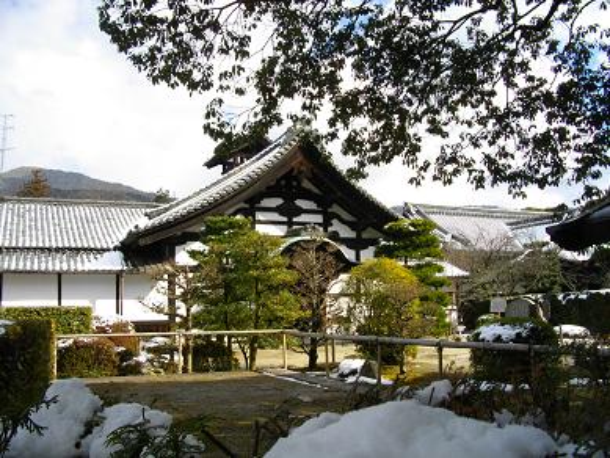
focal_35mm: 32
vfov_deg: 44.2
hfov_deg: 56.8
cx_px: 305
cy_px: 229
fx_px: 564
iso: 100
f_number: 5.5
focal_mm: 5.7
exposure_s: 1/320
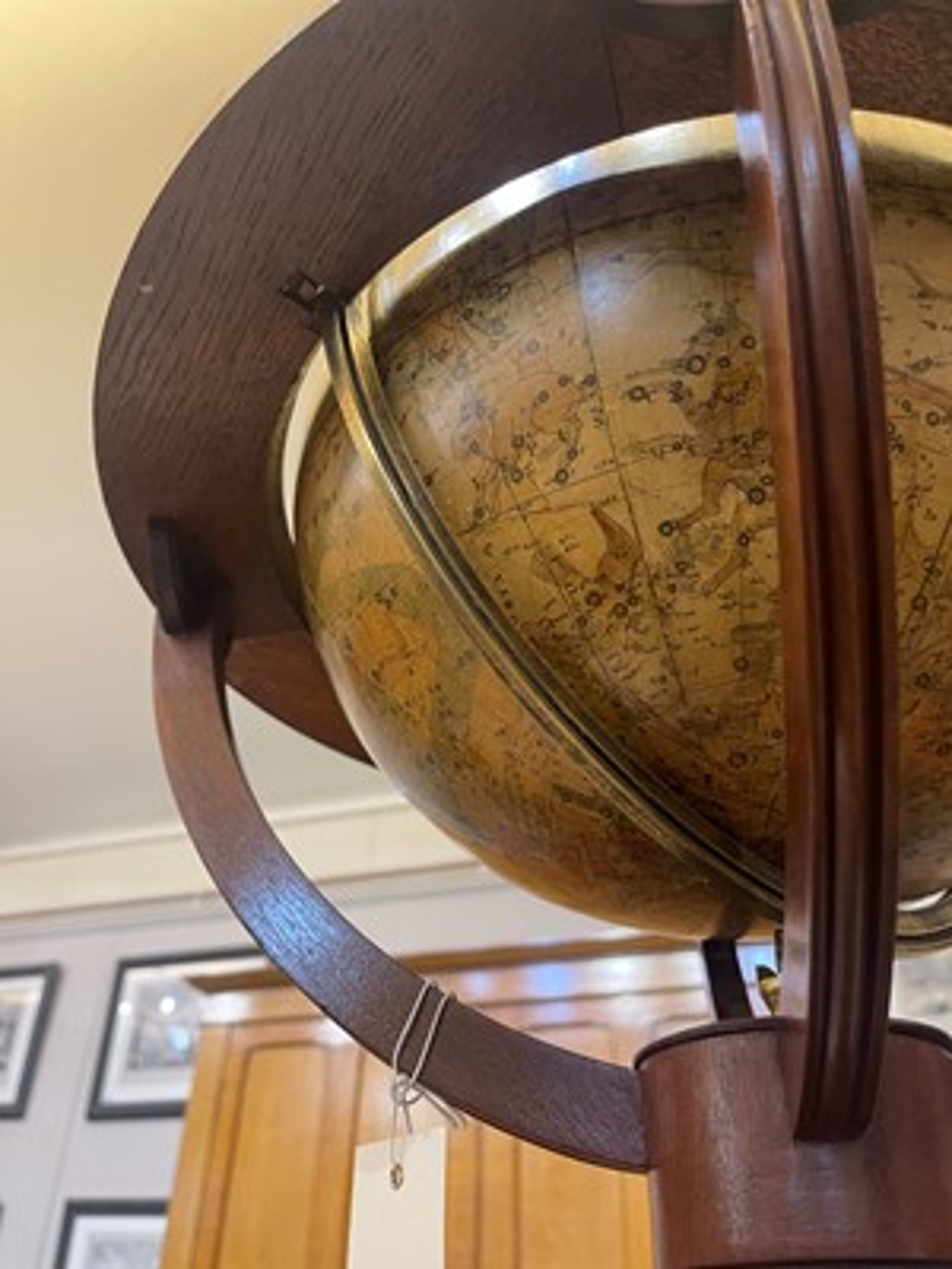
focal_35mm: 26
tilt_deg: +38.4
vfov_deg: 67.3
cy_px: 634
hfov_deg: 53.1
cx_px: 476
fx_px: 953
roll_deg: -2.4
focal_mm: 5.1
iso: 160
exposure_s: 1/50
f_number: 1.6
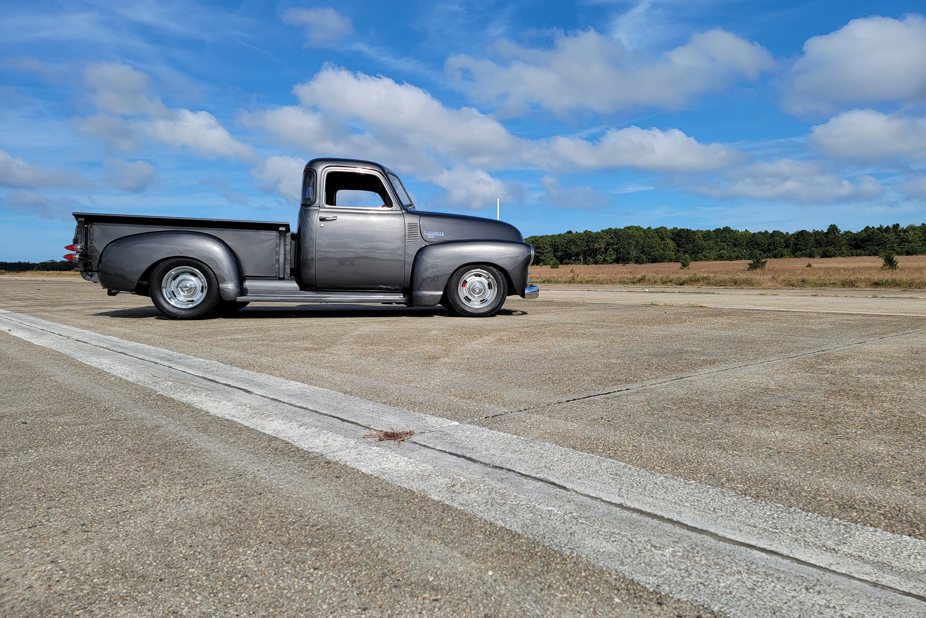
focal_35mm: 25
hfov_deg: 71.5
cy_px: 286
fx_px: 643
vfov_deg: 51.2
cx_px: 463
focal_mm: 6.7
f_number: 1.8
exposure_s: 1/1878
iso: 16
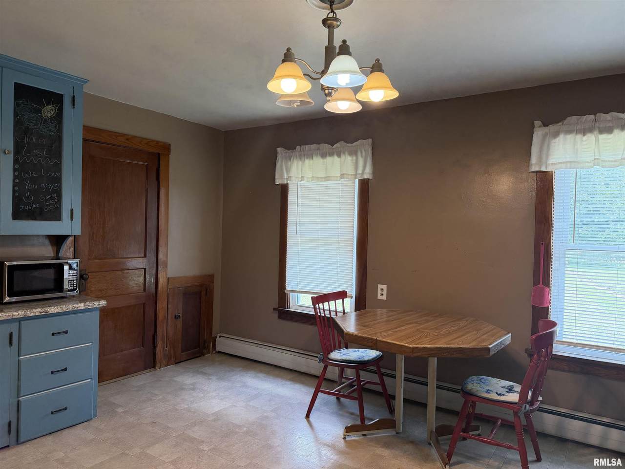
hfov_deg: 71.6
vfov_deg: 56.8
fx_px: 433
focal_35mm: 24
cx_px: 312
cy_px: 234
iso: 200
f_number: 1.78
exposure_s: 1/198
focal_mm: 6.76
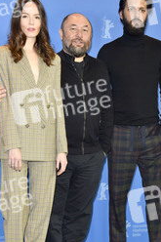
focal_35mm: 105
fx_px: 705
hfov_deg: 13.0
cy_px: 151
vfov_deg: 19.4
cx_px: 89
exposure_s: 1/125
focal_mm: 65
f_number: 5.6
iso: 640
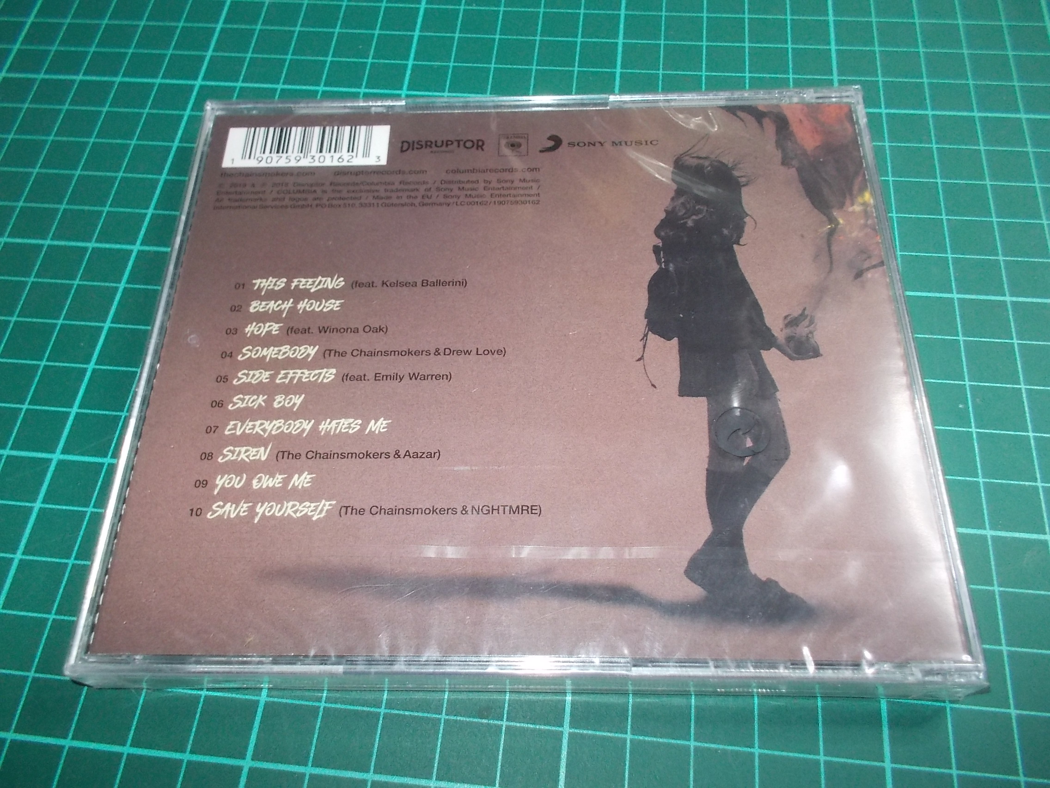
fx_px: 880
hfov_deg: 61.7
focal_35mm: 29
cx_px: 525
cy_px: 394
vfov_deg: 48.2
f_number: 3.3
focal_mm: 4.1
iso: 200
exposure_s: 1/30
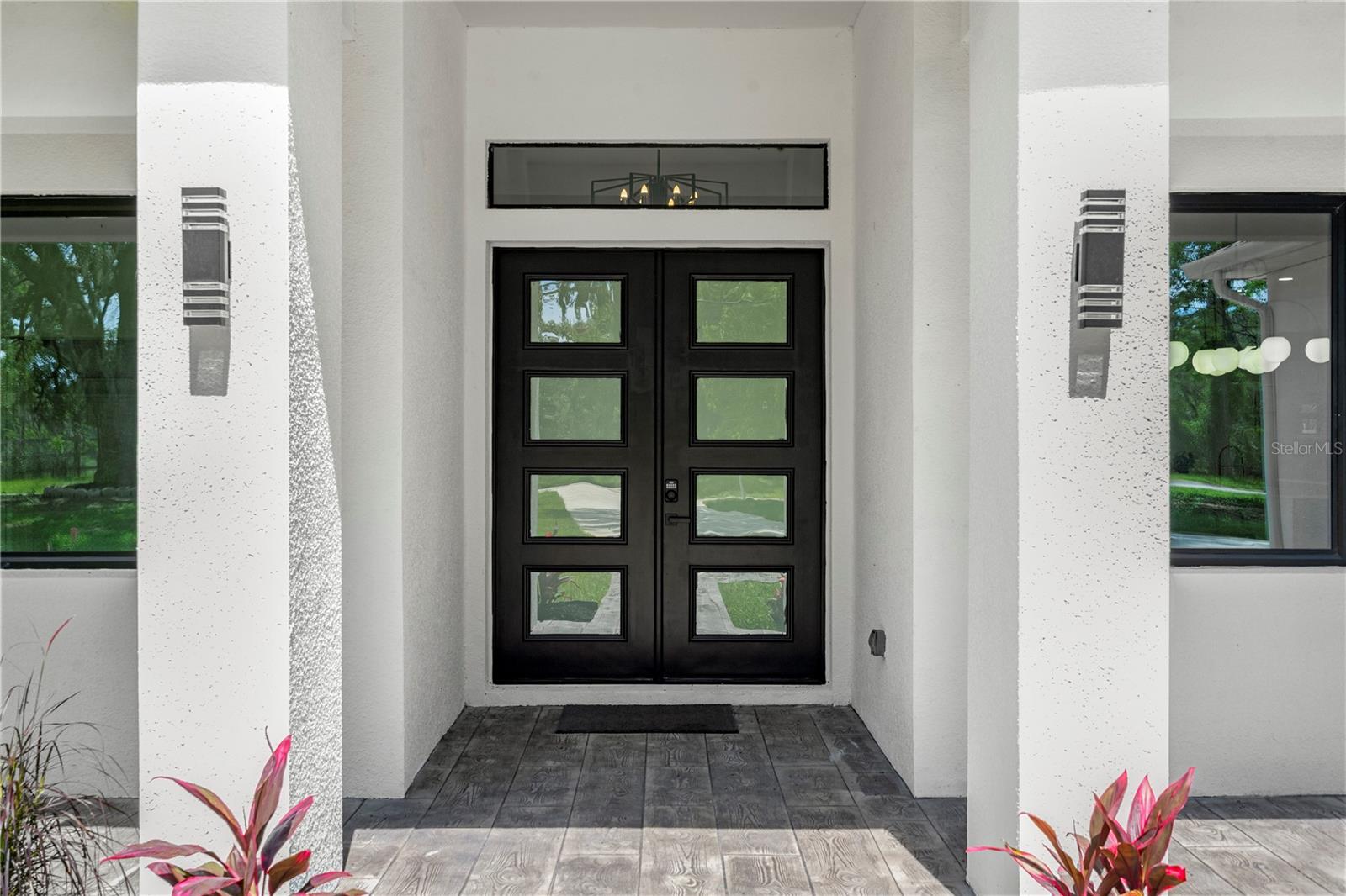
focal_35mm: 34
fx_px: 1271
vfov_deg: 38.9
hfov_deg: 55.8
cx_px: 673
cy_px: 448
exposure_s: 1/250
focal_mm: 34
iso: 320
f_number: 9
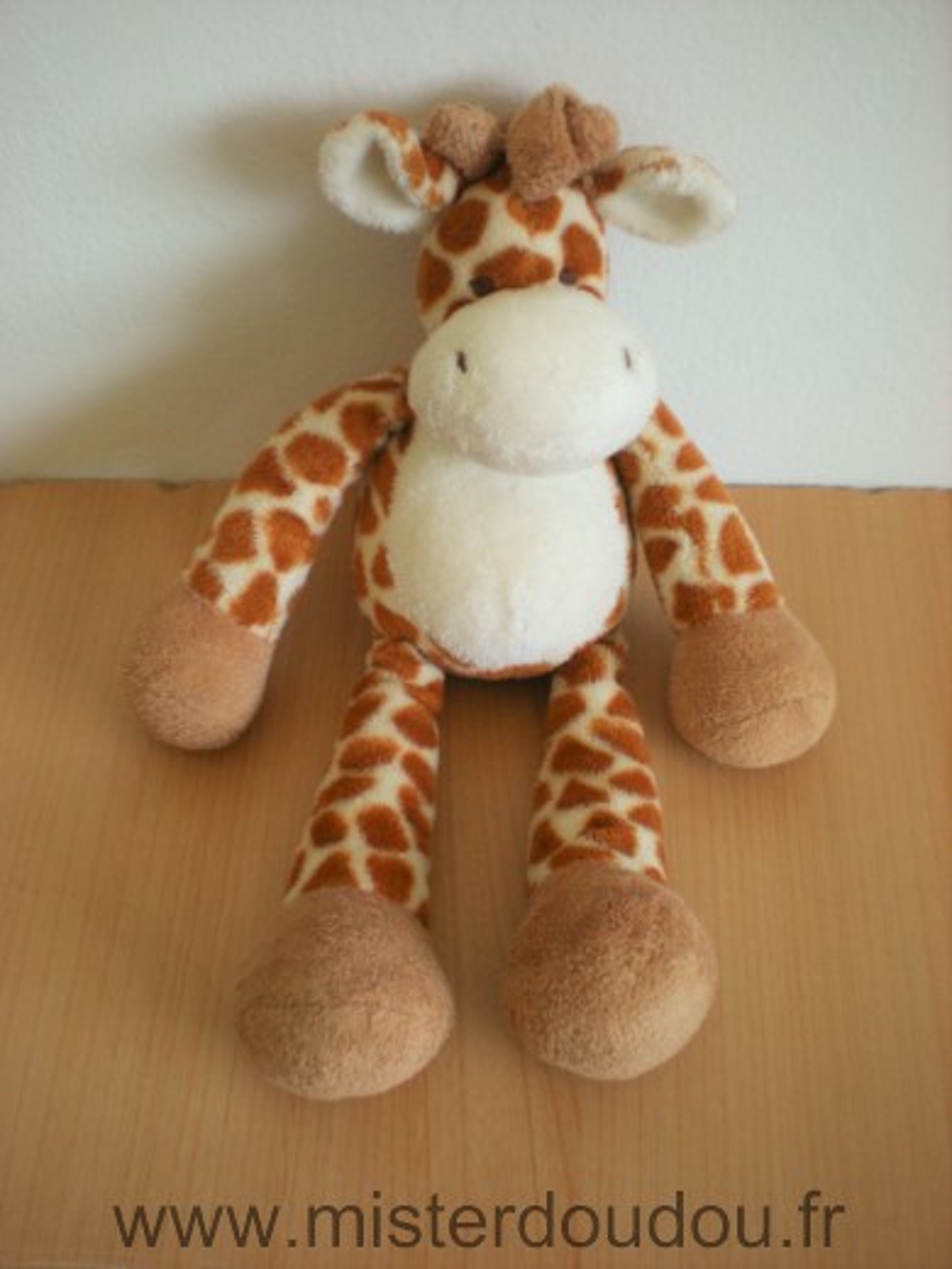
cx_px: 476
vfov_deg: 49.0
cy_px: 634
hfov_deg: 37.7
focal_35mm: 38
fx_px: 1393
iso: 200
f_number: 3.1
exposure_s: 1/49.4
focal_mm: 6.3
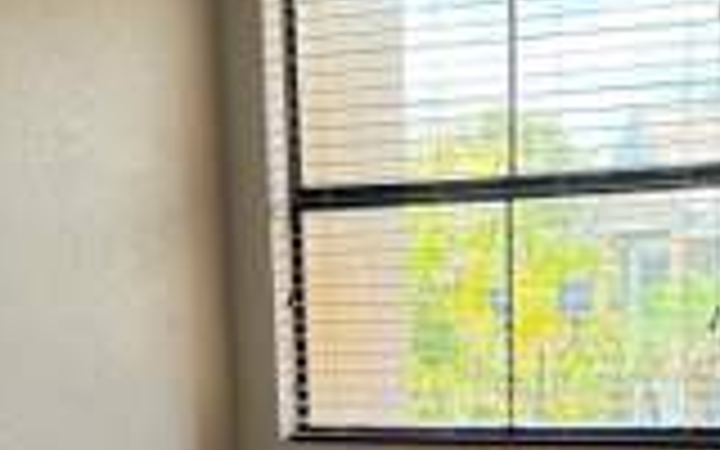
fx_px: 2001
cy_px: 810
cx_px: 382
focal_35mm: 102
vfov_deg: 11.8
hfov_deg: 20.4
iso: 200
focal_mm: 6.76
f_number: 1.78
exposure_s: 1/189
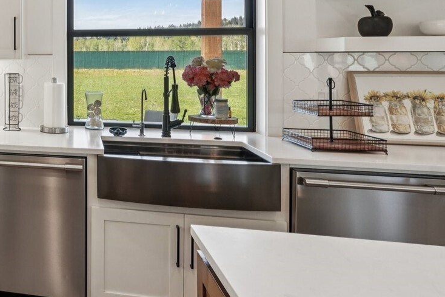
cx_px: -45
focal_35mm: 37
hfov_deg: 41.4
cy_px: 57
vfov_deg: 34.8
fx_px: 457
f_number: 8
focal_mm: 16
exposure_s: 1/80
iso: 400
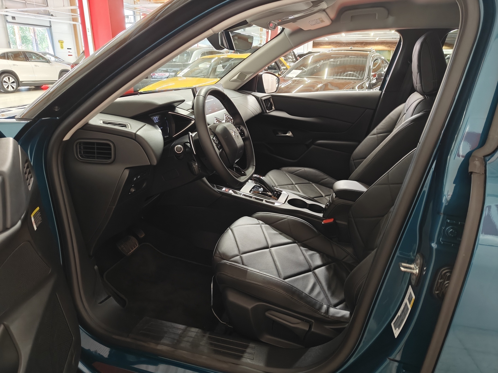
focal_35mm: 24
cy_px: 186
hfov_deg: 71.6
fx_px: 345
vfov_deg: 56.8
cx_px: 249
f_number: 1.8
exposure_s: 1/50
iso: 160
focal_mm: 5.59
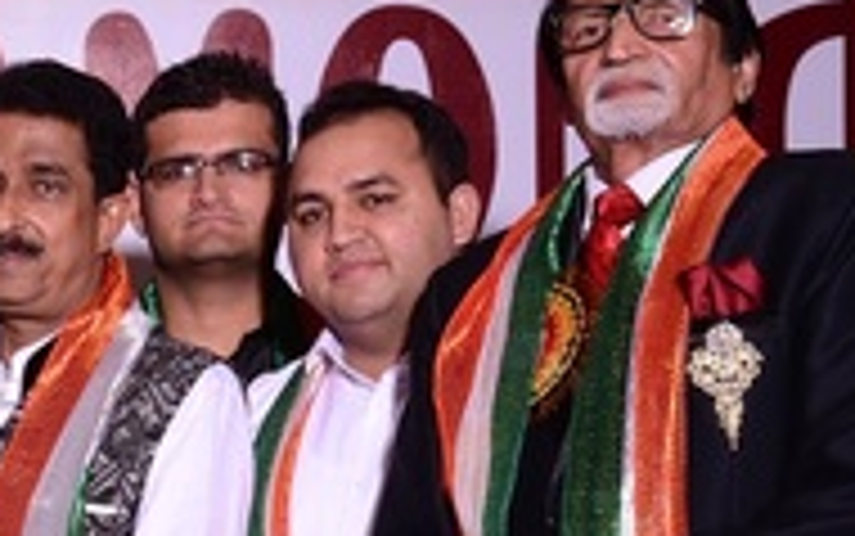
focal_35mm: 180
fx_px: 4205
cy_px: 507
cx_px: -194
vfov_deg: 7.3
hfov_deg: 11.4
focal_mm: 45
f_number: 8
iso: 200
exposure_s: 1/125
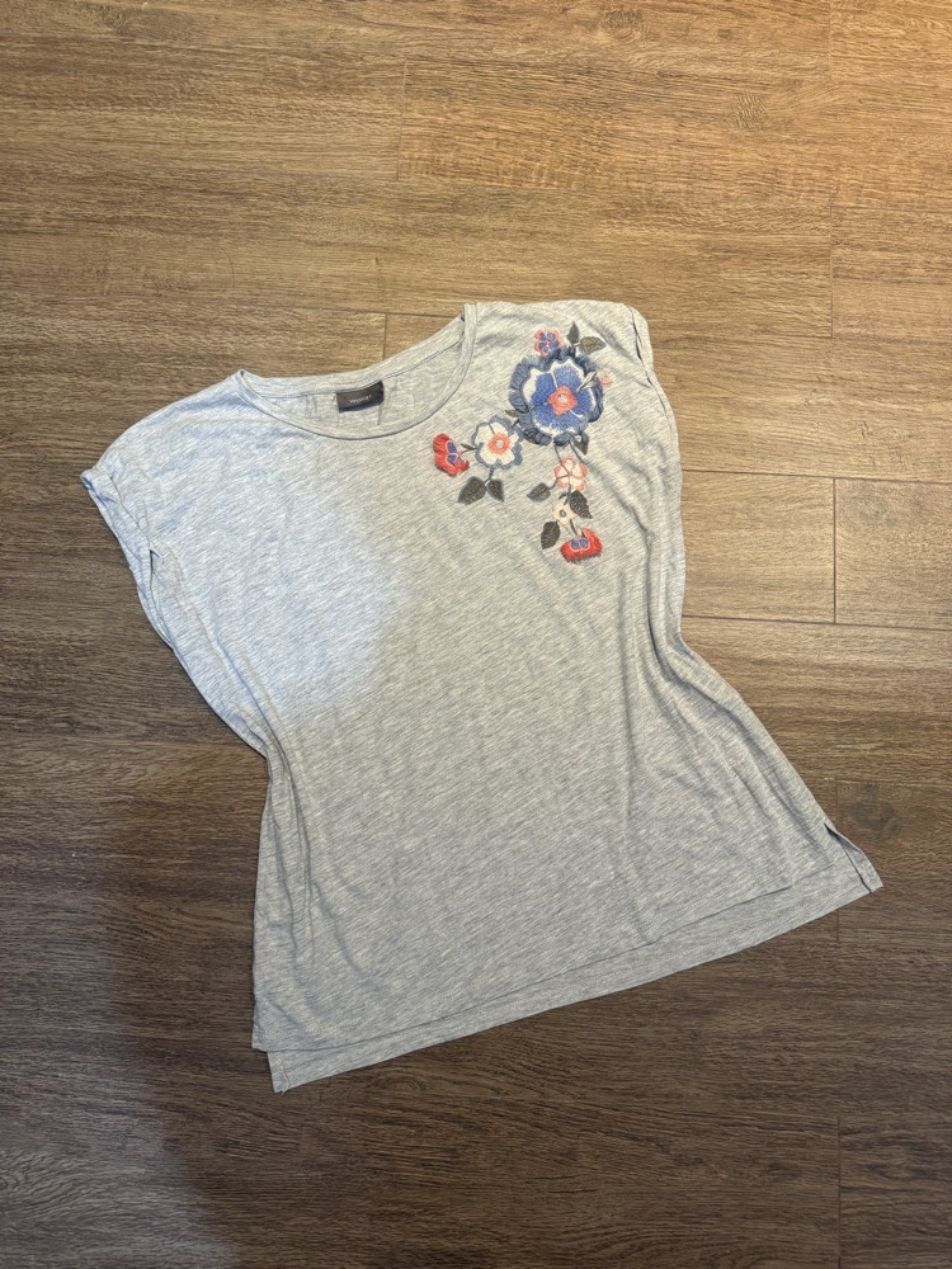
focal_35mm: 24
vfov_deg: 71.6
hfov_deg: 56.8
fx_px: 880
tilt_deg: -80.8
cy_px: 634
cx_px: 476
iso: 250
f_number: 1.78
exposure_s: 1/50
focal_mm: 6.76
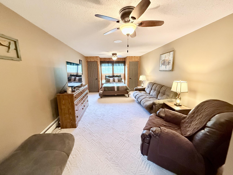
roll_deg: +2.0
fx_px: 94
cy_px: 88
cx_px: 116
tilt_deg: -6.5
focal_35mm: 14
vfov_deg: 85.7
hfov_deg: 102.1
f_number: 2.2
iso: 800
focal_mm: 2.22
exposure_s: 1/60
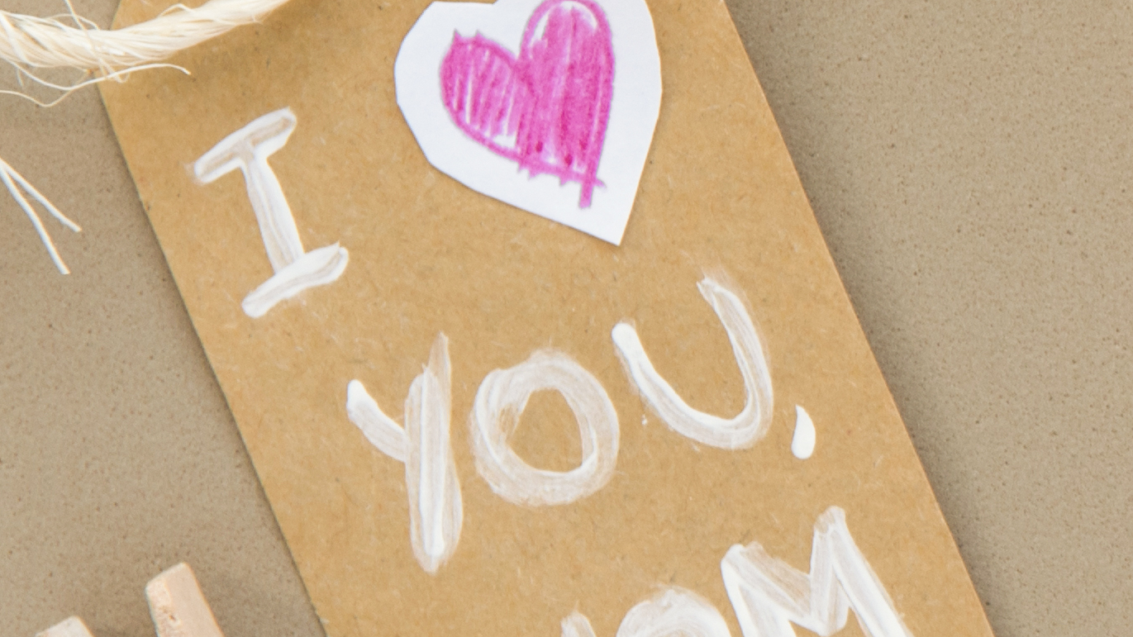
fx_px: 9673
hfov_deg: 6.6
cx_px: 1795
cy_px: 67
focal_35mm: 322
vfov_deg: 3.8
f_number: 5
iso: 250
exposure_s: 1/125
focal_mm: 70
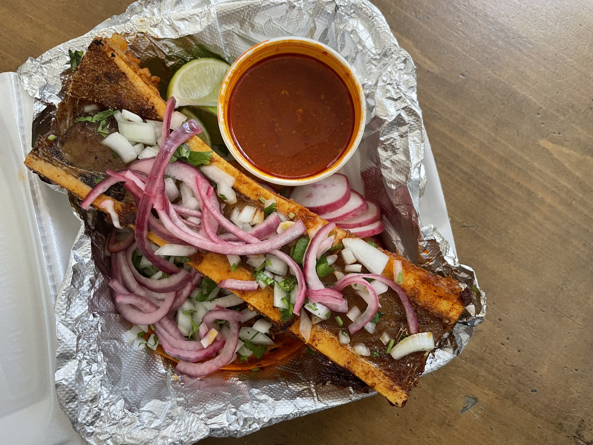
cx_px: 296
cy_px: 222
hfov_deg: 67.3
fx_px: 445
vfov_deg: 53.1
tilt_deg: -84.8
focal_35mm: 26
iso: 125
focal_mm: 4.2
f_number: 1.6
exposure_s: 1/73
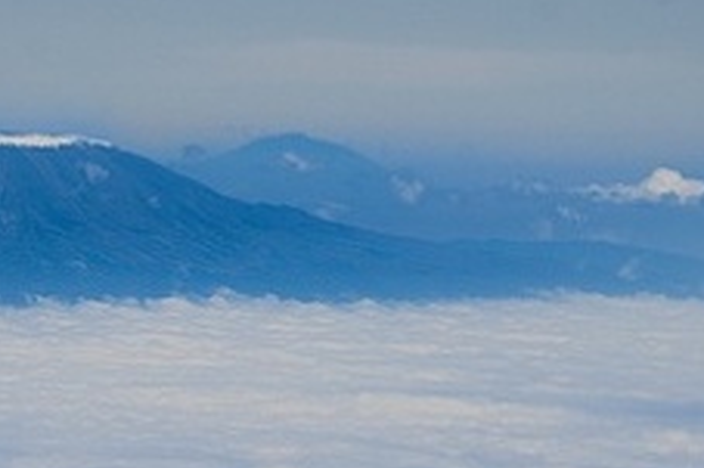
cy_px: -5
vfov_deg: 3.3
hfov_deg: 4.9
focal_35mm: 419
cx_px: -25
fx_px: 8188
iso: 100
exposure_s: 1/800
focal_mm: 120
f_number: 8
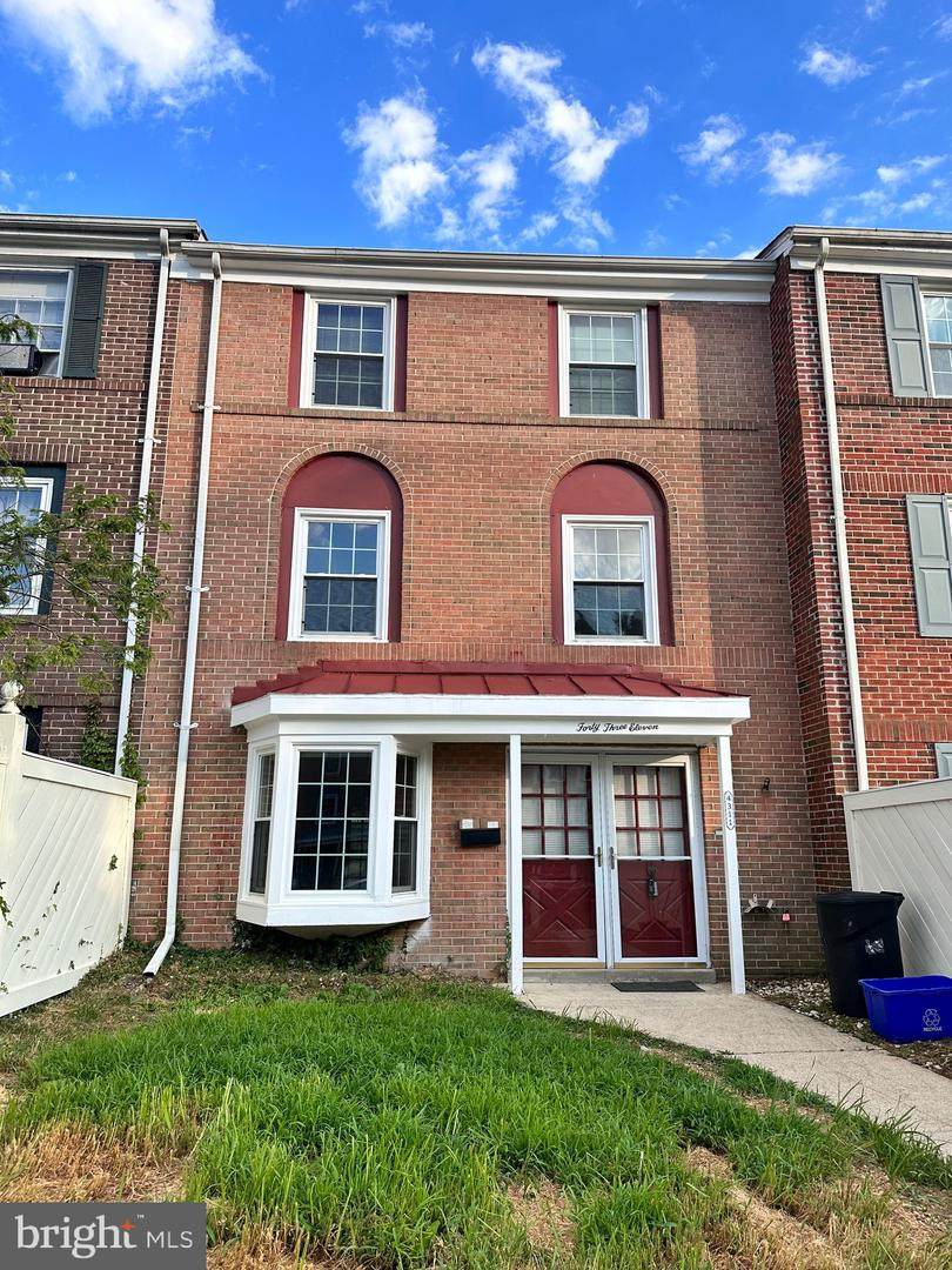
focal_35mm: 24
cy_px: 635
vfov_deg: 71.6
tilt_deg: +12.9
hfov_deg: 56.8
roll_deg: -0.4
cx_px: 476
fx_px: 880
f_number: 1.78
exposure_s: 1/1304
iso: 80
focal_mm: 6.86
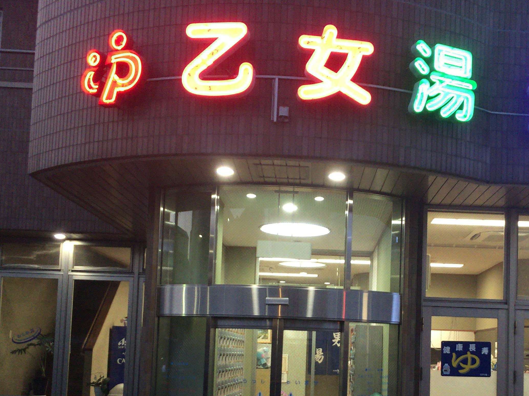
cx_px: 349
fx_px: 703
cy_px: 310
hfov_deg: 40.8
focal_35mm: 46
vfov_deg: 30.8
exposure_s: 1/30
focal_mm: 4.15
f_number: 2.2
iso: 250
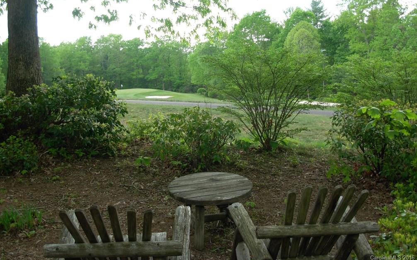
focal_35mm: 41
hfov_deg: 48.2
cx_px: 206
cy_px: 103
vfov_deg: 31.2
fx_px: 466
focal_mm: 6.3
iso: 79
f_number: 2.9
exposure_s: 1/136
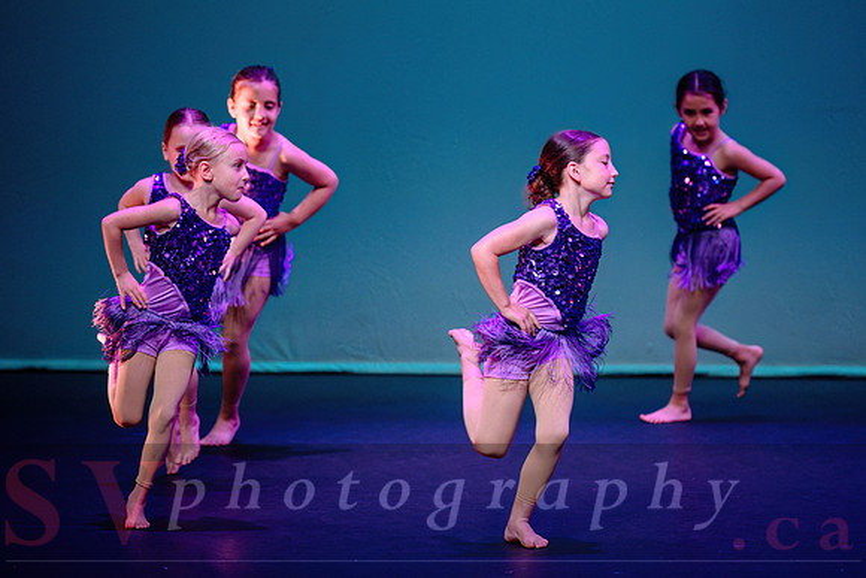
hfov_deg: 7.5
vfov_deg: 5.0
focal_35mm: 275
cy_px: 296
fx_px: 6615
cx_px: 461
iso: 1600
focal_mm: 200
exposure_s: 1/400
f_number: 2.8
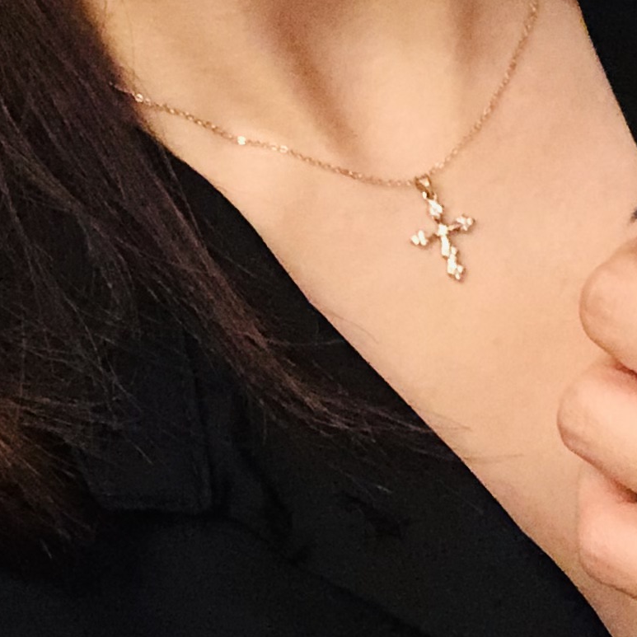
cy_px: -33
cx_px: 531
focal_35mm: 113
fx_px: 2353
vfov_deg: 15.1
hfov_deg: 15.3
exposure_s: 1/30
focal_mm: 2.87
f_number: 2.2
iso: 400
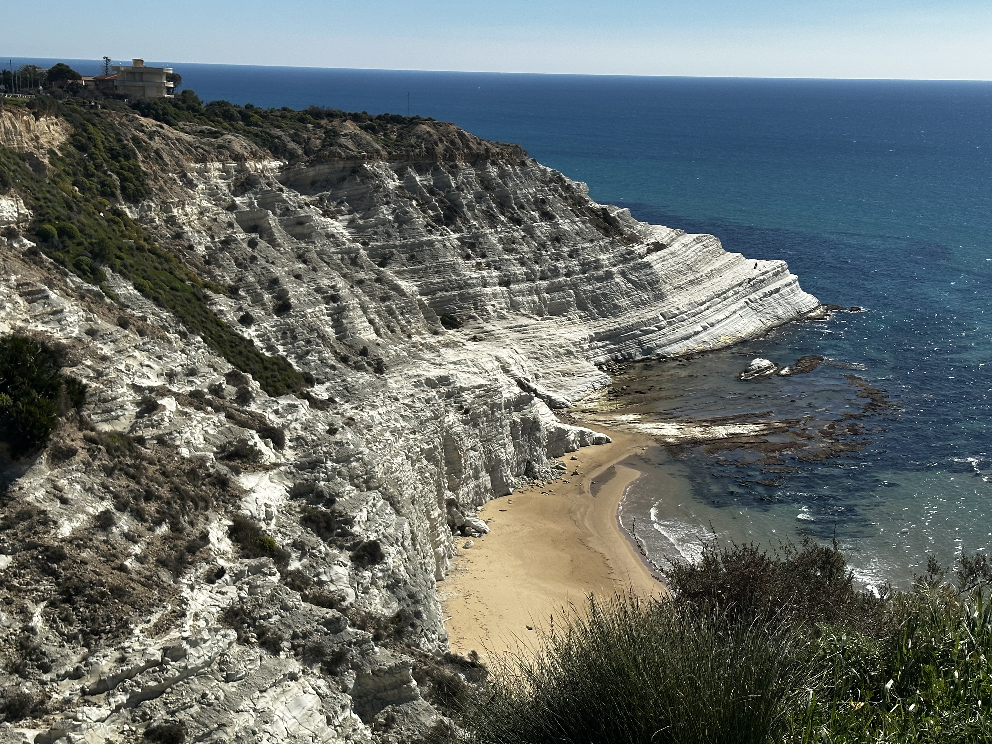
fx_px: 1547
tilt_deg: -12.6
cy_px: 405
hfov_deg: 35.5
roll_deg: -1.4
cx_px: 520
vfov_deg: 27.0
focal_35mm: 54
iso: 64
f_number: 1.78
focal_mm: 6.86
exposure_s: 1/7092
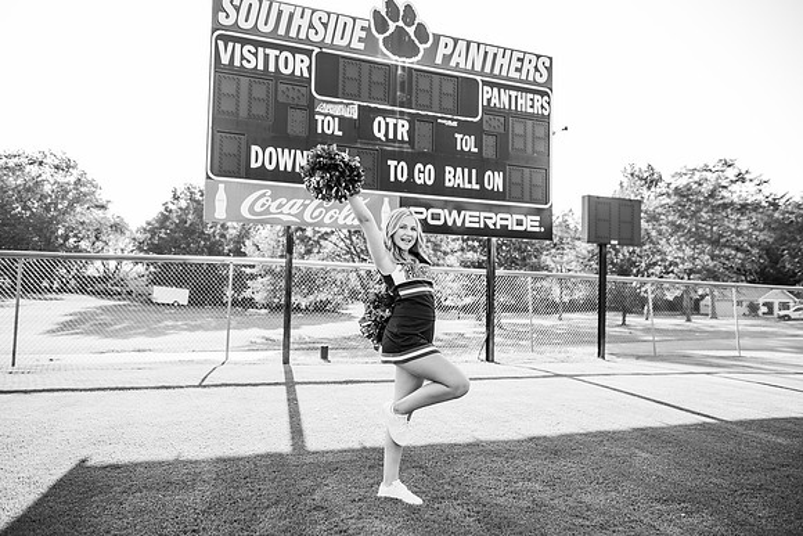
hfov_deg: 73.7
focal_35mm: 24
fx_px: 535
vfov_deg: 53.2
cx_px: 402
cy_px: 268
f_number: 2.8
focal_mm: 24
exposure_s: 1/640
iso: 200
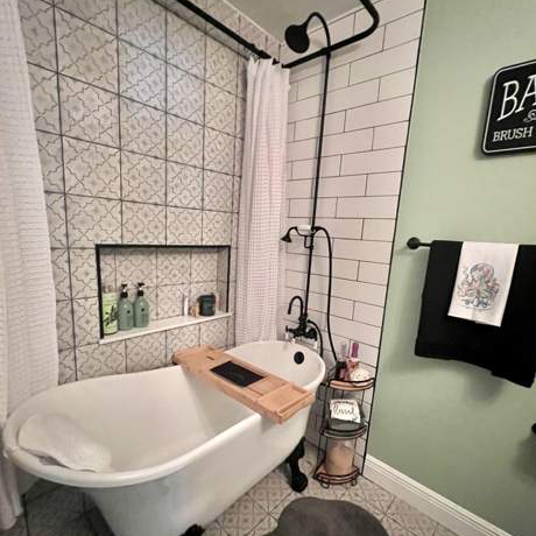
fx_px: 280
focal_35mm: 16
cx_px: 270
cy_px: 288
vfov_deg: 87.3
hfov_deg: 87.4
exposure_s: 1/40
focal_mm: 1.57
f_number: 1.8
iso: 1000
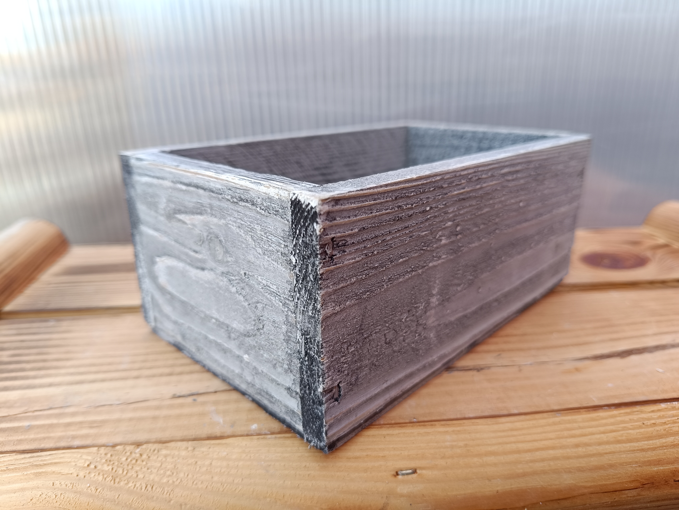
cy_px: 255
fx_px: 471
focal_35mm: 24
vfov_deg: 56.8
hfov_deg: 71.6
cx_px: 340
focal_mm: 5.59
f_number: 1.88
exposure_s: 1/133
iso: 52
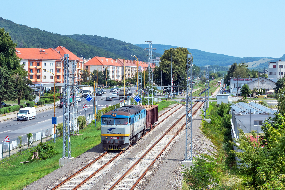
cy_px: 95
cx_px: 142
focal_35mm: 57
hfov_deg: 35.1
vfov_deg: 23.8
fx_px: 451
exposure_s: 1/640
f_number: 9
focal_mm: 38
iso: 125
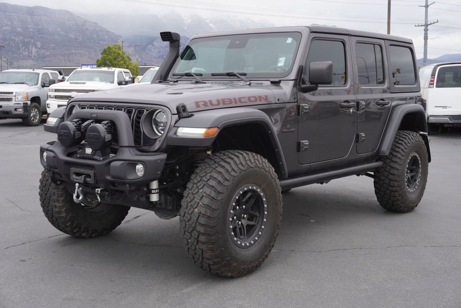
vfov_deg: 29.9
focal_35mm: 45
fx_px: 577
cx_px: 230
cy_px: 154
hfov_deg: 43.6
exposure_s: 1/125
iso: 100
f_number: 6.3
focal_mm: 30
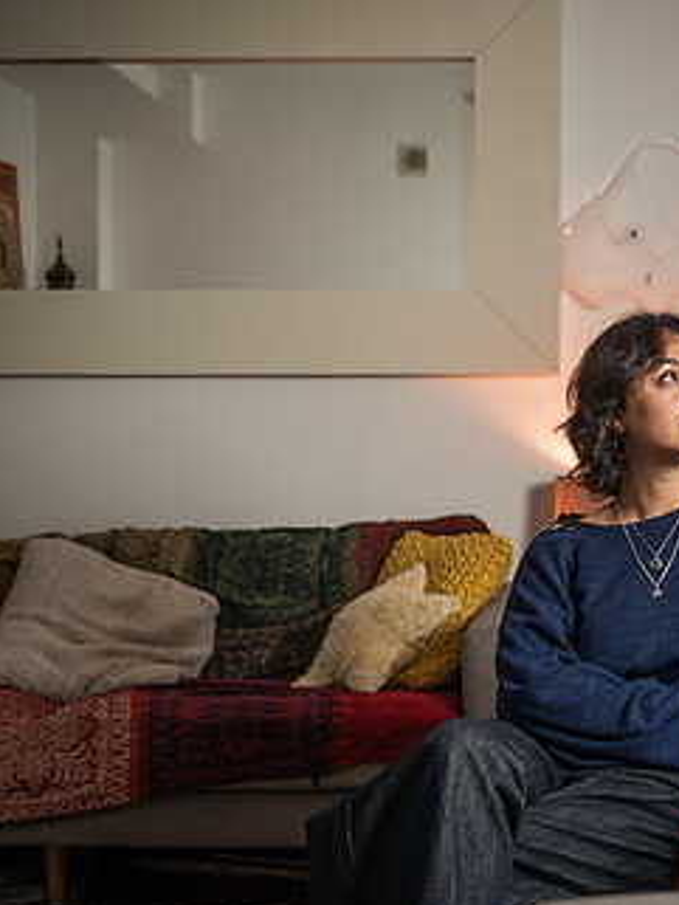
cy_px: 452
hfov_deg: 23.3
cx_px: 541
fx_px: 1620
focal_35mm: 62
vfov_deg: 31.2
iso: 125
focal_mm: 35
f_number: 2
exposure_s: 1/200
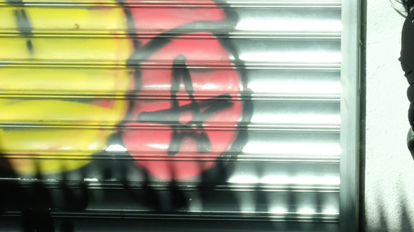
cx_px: 498
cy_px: 65
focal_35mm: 119
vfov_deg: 10.2
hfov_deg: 17.2
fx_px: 1306
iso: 3200
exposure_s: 1/500
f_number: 14
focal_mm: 27
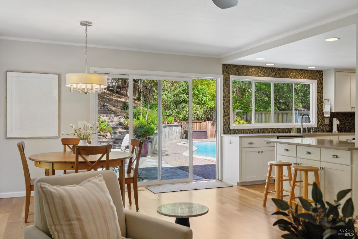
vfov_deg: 39.4
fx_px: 333
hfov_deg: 56.5
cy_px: 120
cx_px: 179
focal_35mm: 34
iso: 500
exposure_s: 1/400
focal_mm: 33.5
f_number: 8
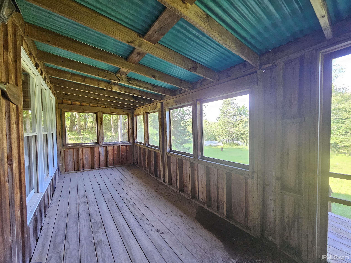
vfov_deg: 89.9
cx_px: 176
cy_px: 132
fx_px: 132
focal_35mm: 13
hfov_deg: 106.2
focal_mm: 2.2
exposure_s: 1/77
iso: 320
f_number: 2.2
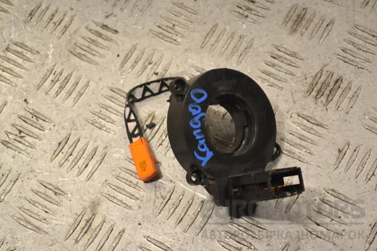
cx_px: 188
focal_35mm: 82
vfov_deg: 16.6
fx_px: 864
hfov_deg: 24.6
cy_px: 126
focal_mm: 55
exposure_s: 1/800
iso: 3200
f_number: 5.6
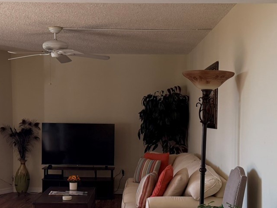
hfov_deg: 32.2
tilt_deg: -3.7
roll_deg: +0.5
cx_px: 128
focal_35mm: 60
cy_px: 141
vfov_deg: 24.3
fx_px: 480
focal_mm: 6.76
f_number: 1.78
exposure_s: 1/236
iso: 200
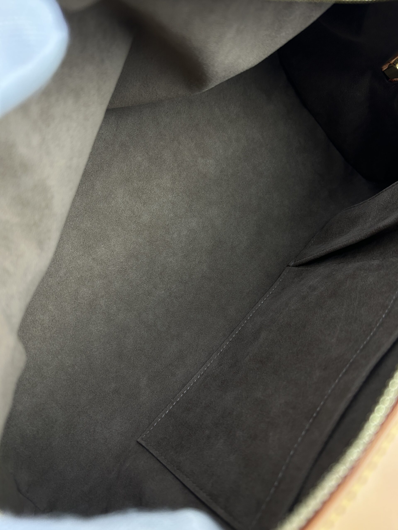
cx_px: 199
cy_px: 265
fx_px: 399
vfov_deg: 67.3
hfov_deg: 53.1
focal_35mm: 26
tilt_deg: -35.6
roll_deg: +24.2
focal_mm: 5.7
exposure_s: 1/100
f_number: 1.5
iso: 125
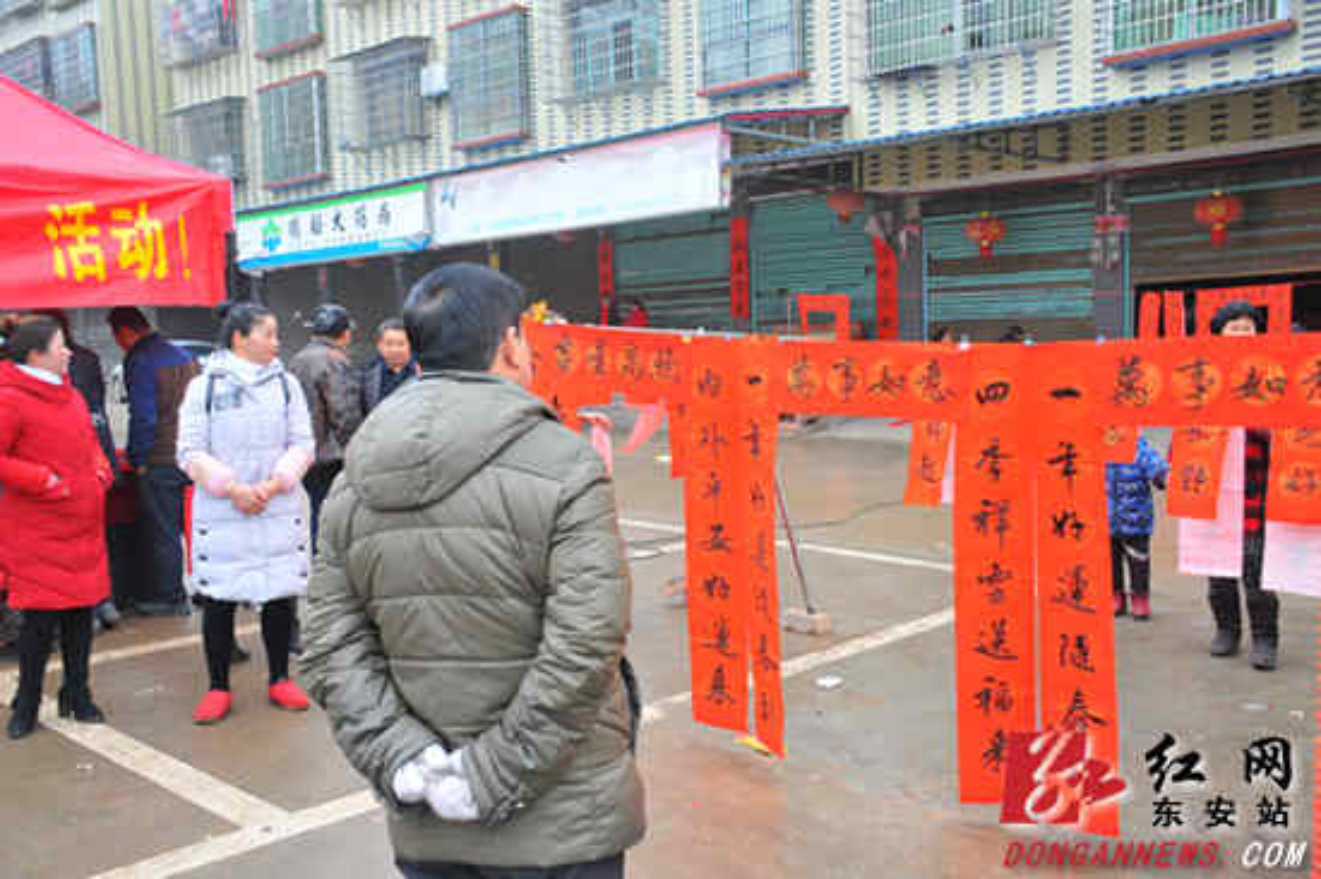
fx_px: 1265
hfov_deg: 55.1
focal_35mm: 34
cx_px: 660
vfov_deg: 38.3
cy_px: 440
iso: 500
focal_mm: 23
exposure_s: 1/125
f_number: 5.6
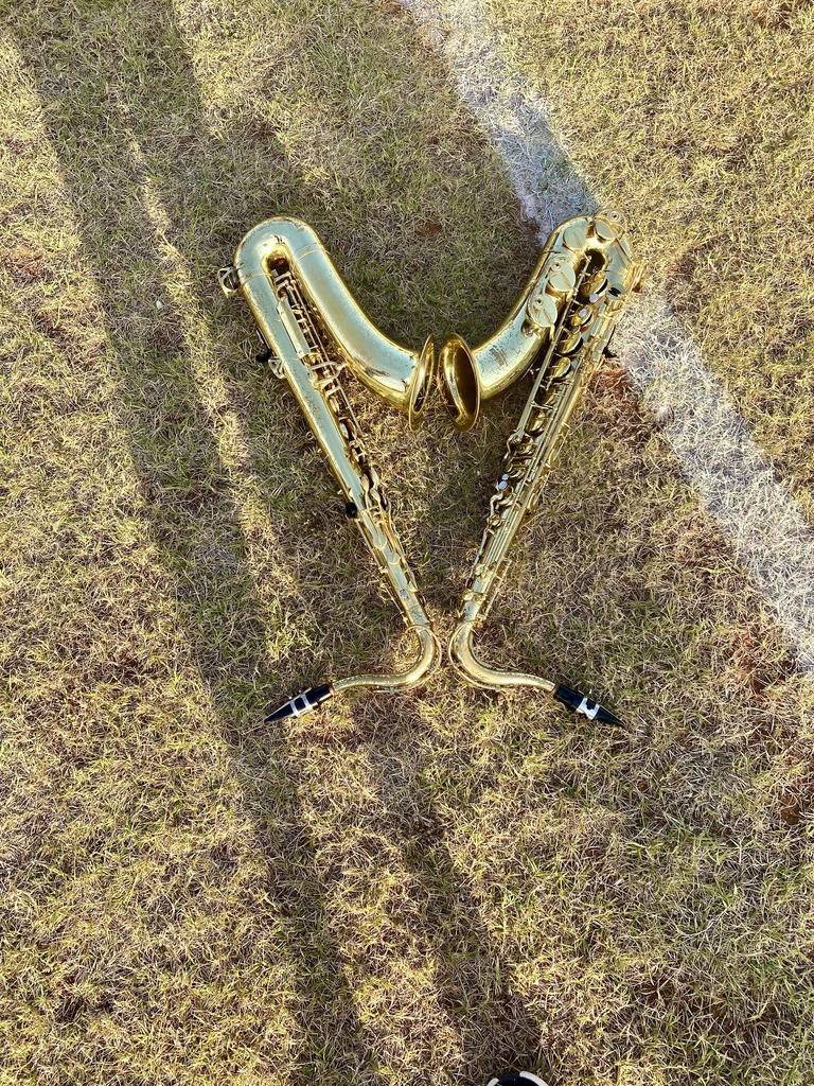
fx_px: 815
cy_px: 543
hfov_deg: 53.1
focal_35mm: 26
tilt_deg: -72.3
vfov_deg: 67.3
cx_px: 407
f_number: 1.8
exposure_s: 1/884
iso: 32
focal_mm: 4.25
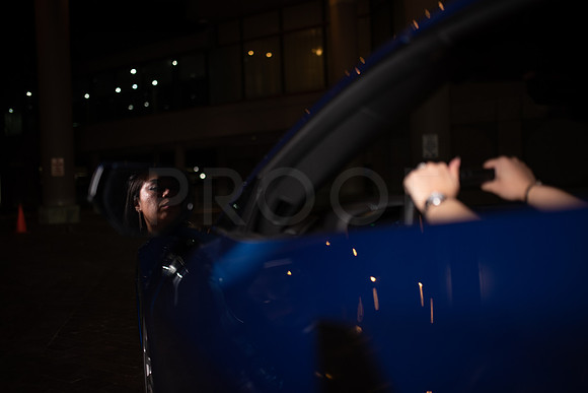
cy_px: 196
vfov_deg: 37.9
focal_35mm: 35
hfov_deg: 54.4
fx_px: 572
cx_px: 294
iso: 500
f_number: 1.4
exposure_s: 1/640
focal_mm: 35
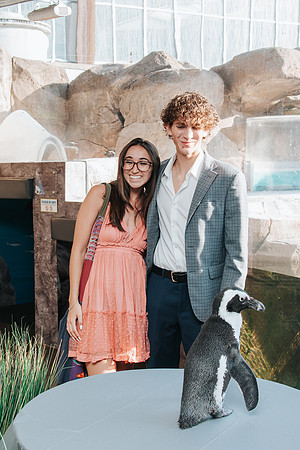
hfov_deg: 23.7
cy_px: 225
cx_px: 113
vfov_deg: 35.1
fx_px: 712
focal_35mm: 57
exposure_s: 1/125
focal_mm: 38
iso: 220
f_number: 5.6
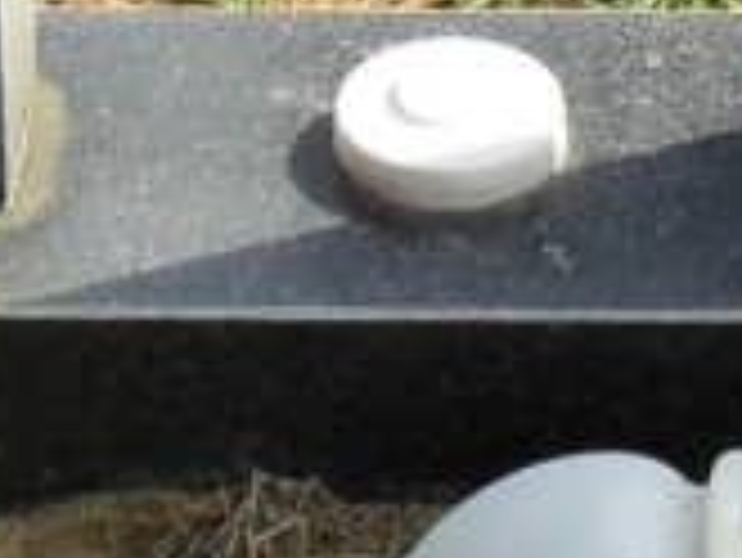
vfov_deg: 6.8
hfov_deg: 10.1
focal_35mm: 196
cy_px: -1143
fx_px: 4204
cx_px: 621
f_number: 3.5
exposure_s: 1/750
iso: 100
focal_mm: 4.9
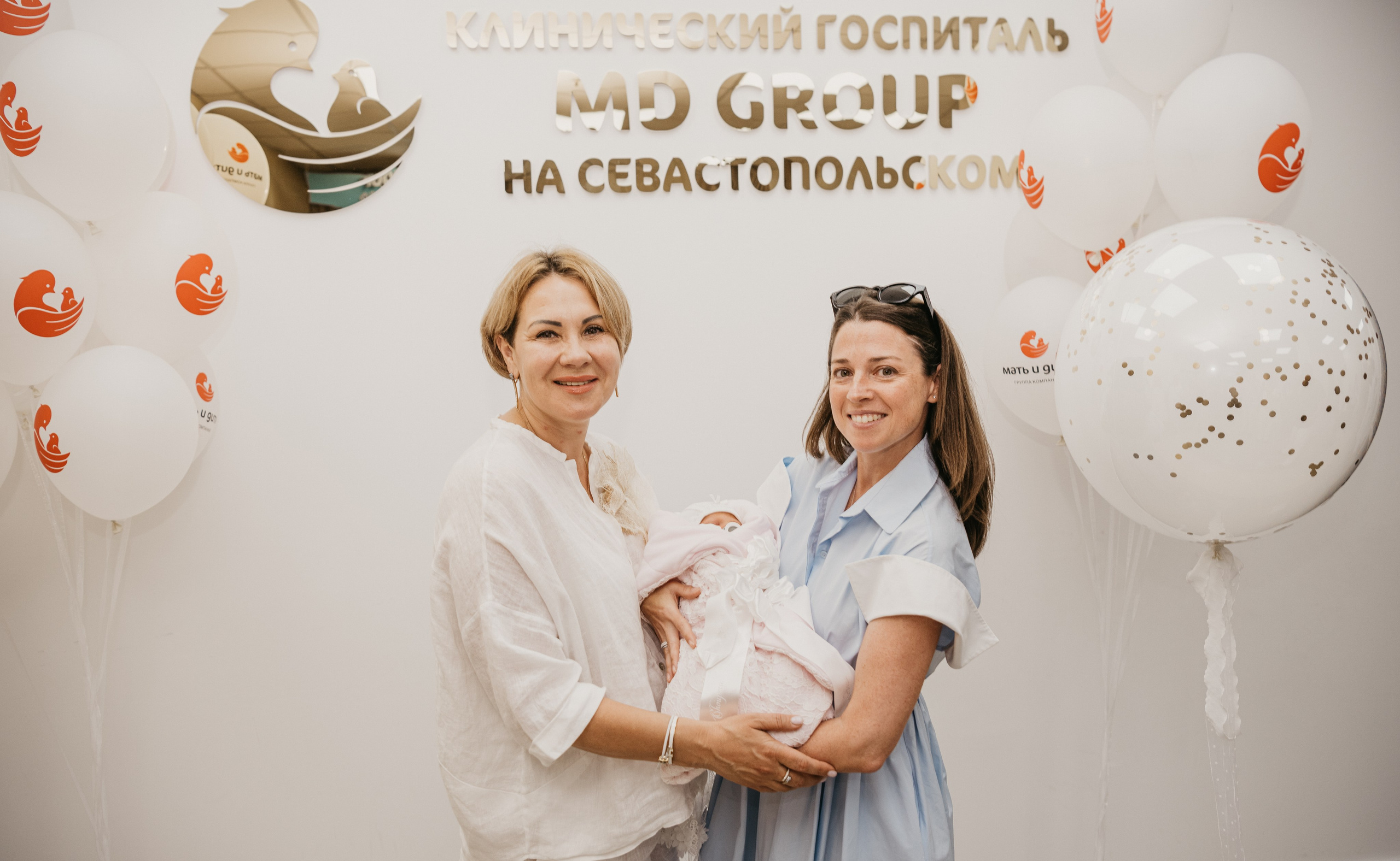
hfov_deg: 59.1
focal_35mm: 32
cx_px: 717
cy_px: 477
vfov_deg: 38.5
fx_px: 1234
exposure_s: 1/160
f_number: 4
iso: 400
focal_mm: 31
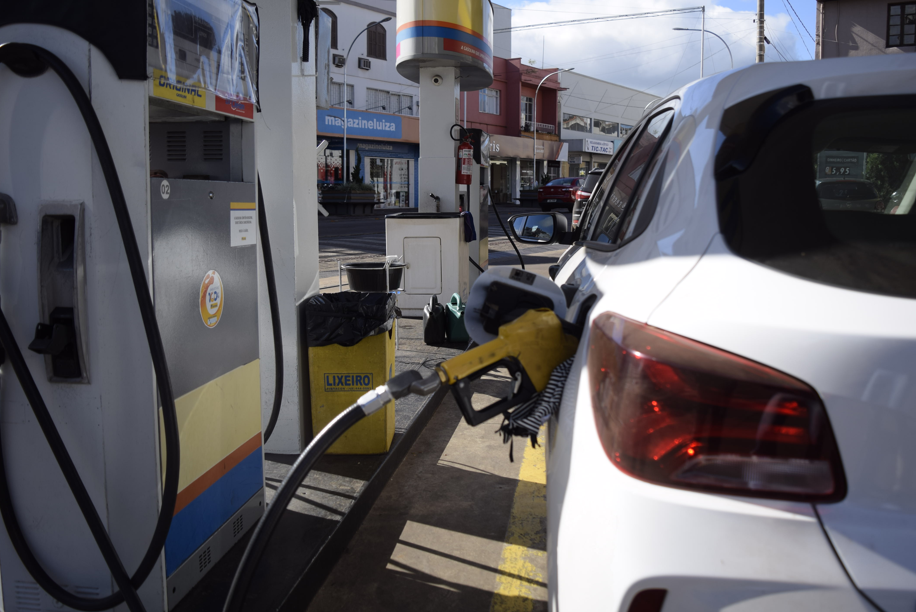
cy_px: 286
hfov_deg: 58.7
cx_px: 472
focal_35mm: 32
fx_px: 814
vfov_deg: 41.1
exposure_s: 1/800
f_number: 3.5
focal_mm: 20
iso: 100
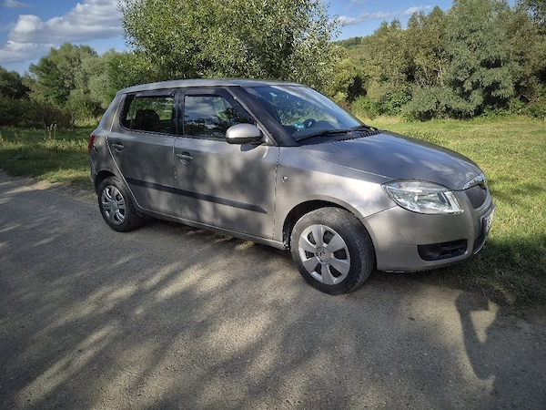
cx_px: 273
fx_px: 363
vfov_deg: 58.9
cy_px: 205
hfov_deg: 73.9
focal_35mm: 23
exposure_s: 1/1000
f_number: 1.8
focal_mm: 5.4
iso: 25
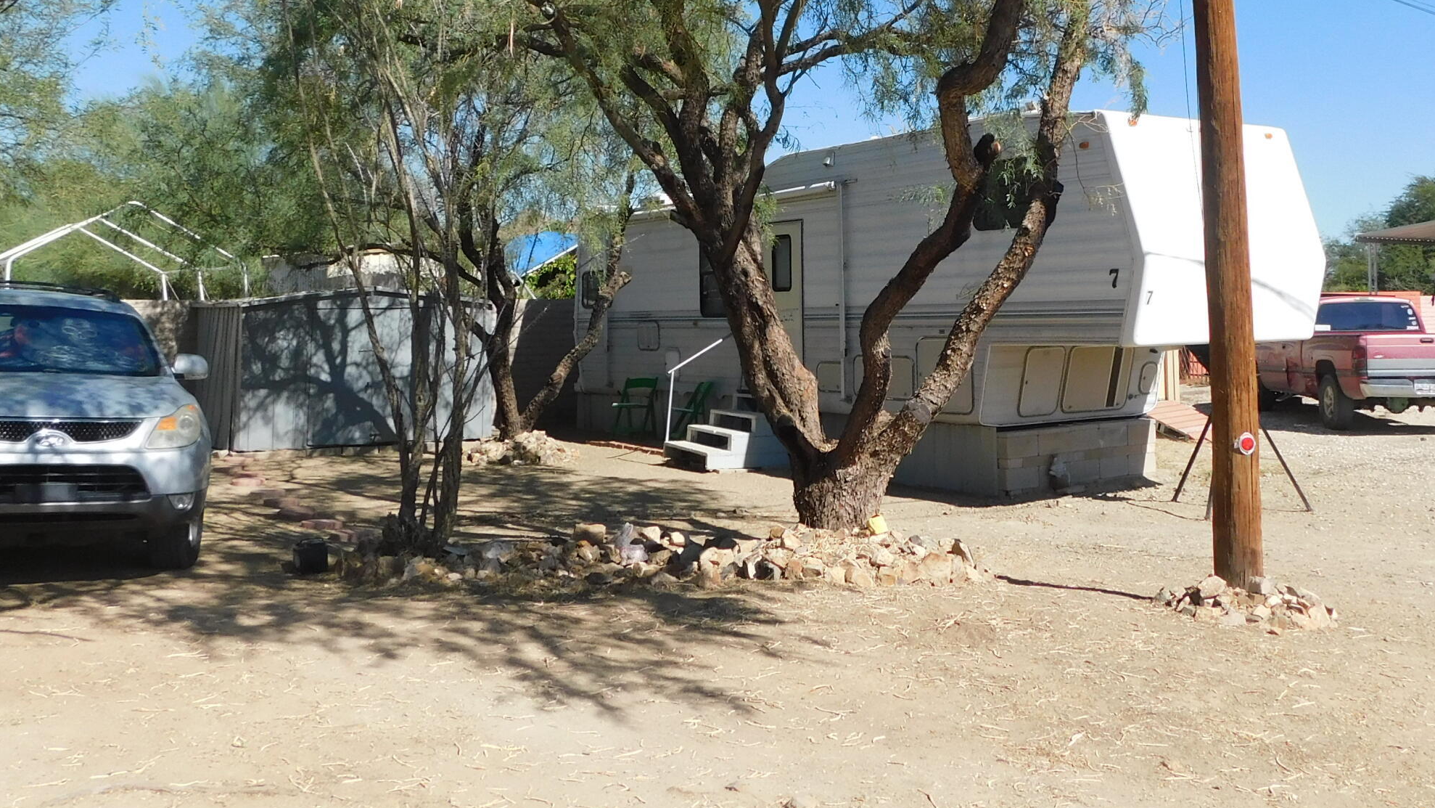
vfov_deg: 30.6
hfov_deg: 52.5
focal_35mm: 38
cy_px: 194
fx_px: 1446
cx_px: 854
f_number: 6
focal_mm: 4
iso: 125
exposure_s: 1/400
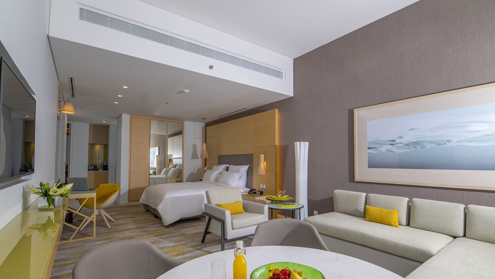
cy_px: 151
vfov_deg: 63.8
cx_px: 255
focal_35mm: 17
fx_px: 223
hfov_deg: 95.9
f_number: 5.6
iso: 200
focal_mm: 14
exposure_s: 1/250
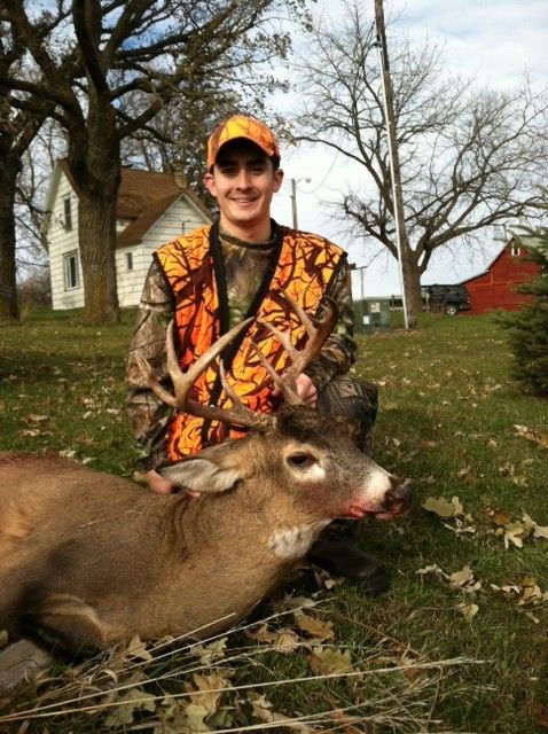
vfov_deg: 52.7
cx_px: 274
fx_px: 741
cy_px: 367
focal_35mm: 35
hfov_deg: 40.6
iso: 80
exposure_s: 1/625
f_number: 2.8
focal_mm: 3.85
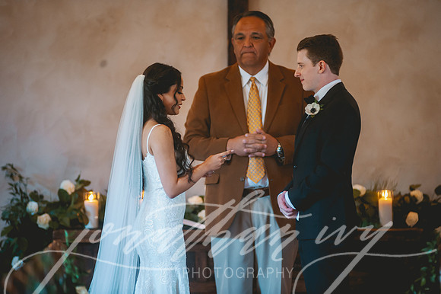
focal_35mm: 300
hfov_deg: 6.9
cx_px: 220
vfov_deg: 4.6
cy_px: 147
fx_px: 3673
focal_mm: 300
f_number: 2.8
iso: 800
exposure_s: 1/80
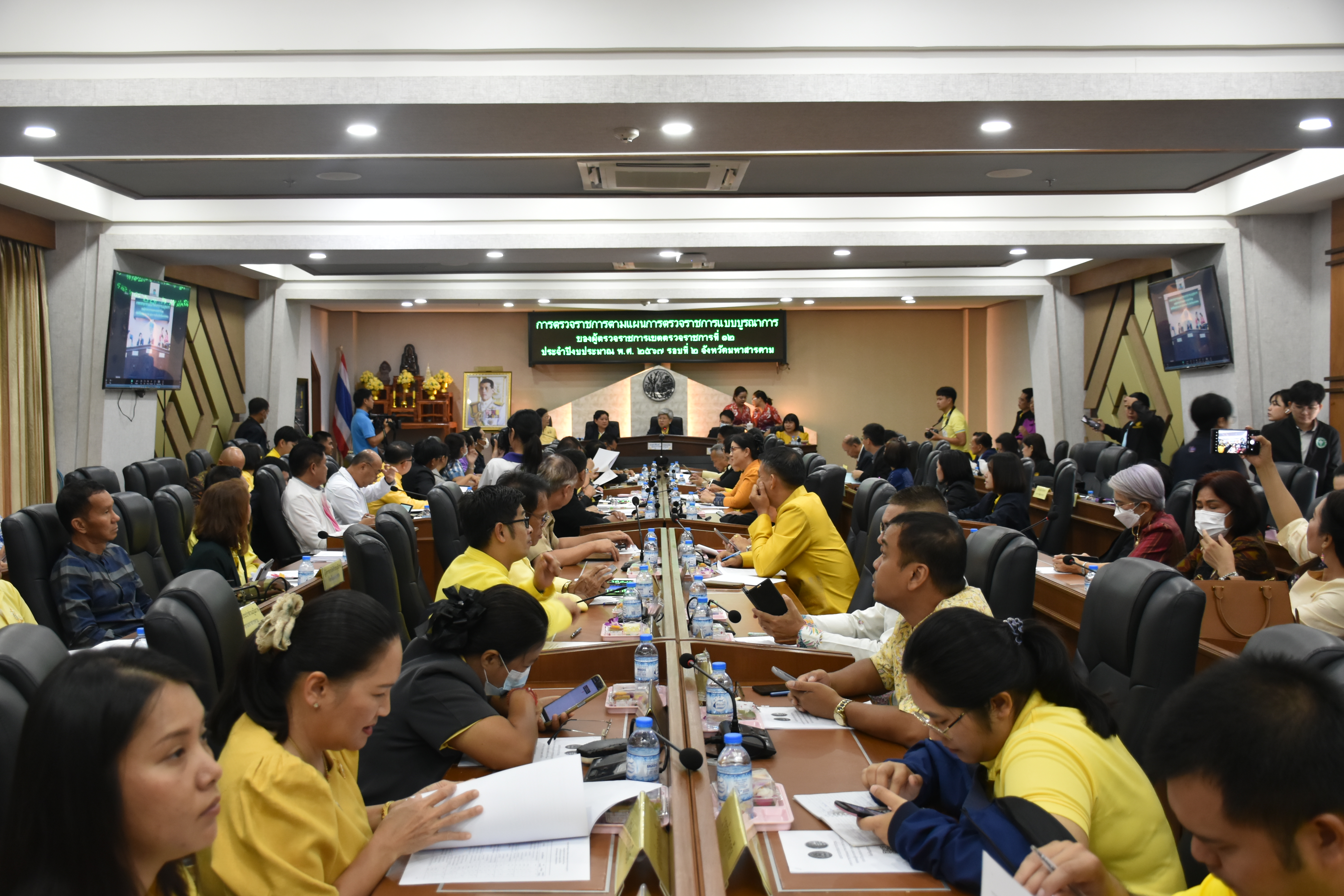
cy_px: 448
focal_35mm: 34
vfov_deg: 38.4
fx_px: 1288
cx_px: 672
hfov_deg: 55.1
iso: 800
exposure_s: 1/50
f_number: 3.8
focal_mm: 23
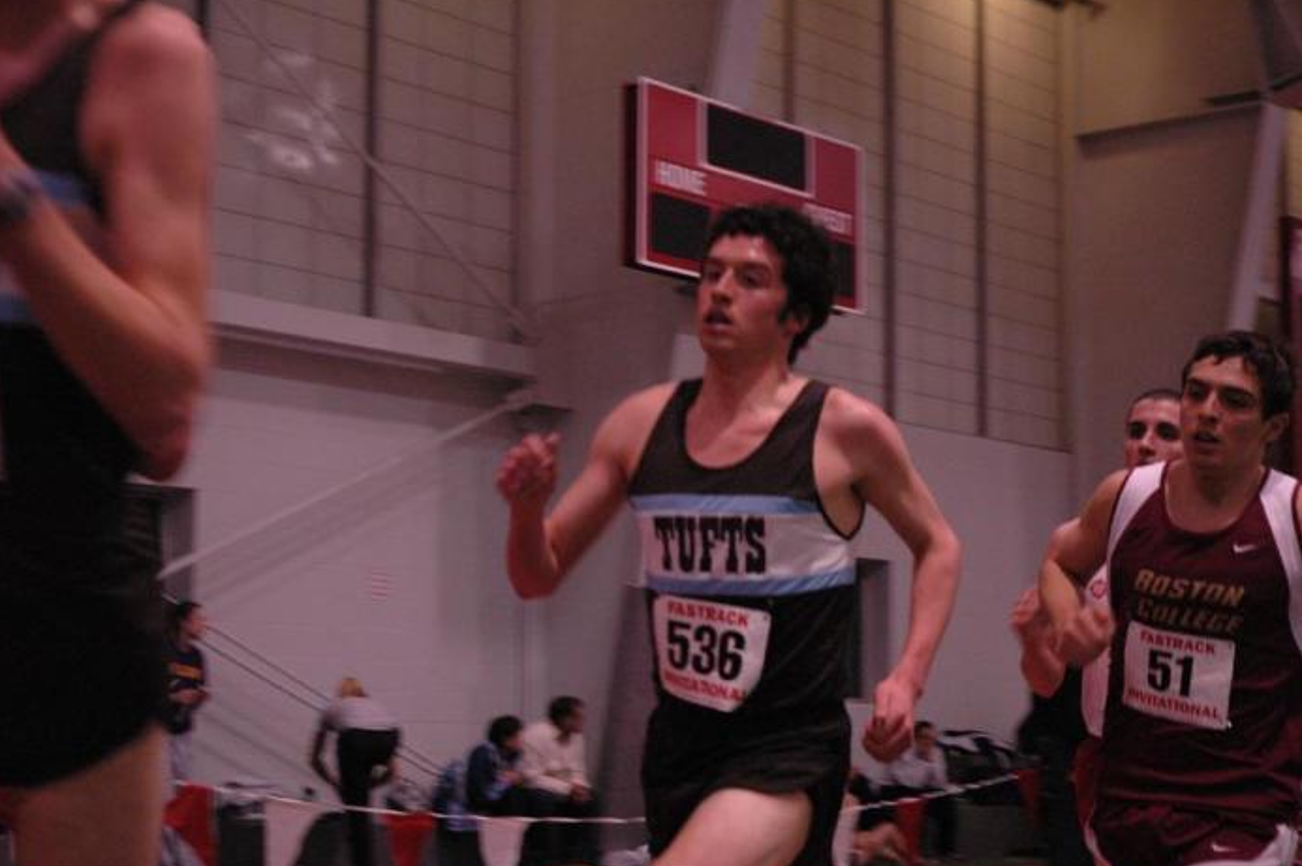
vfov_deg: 19.7
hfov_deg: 29.3
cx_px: 662
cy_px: 441
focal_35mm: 69
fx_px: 2494
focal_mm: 44
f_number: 4.5
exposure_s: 1/125
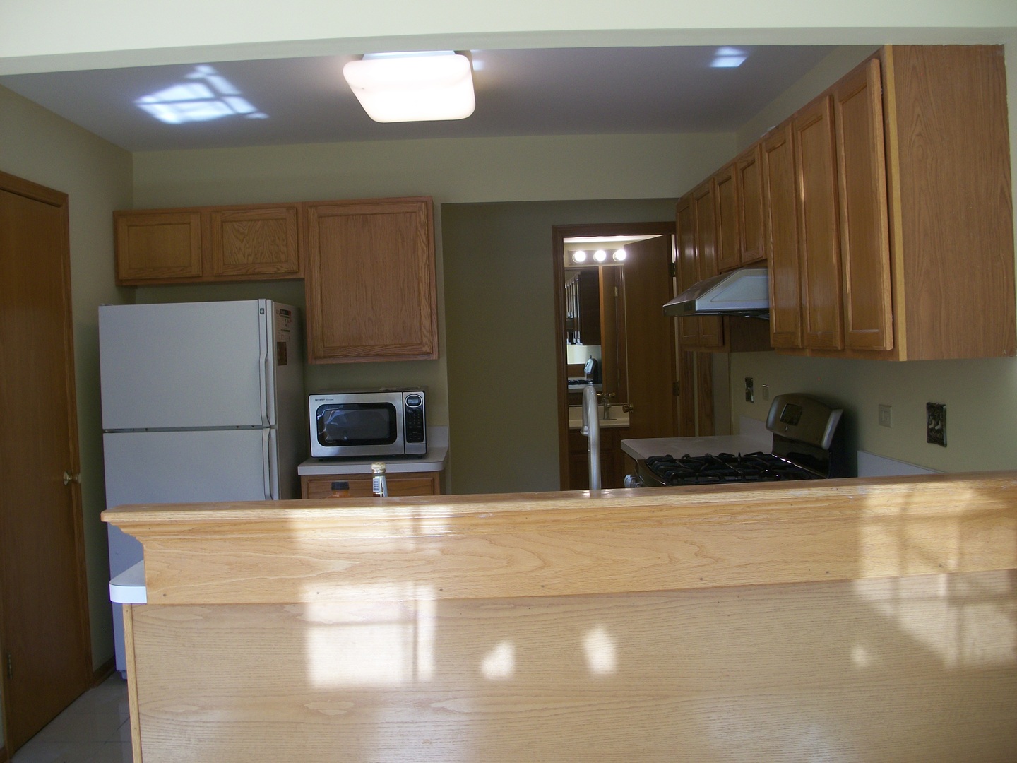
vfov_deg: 40.7
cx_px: 508
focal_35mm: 35
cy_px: 382
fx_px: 1028
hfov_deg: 52.6
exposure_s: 1/40
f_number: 3.1
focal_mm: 6.3
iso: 80
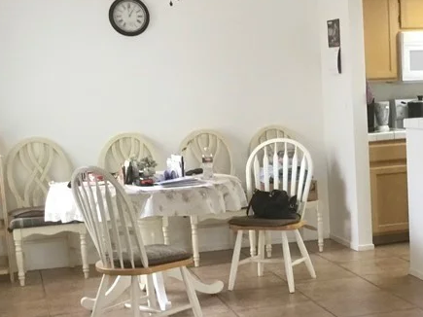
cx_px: 397
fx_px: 892
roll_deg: +2.2
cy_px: 221
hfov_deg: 25.7
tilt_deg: -8.0
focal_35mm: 73
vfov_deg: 20.1
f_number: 2.4
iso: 125
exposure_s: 1/30
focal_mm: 3.3
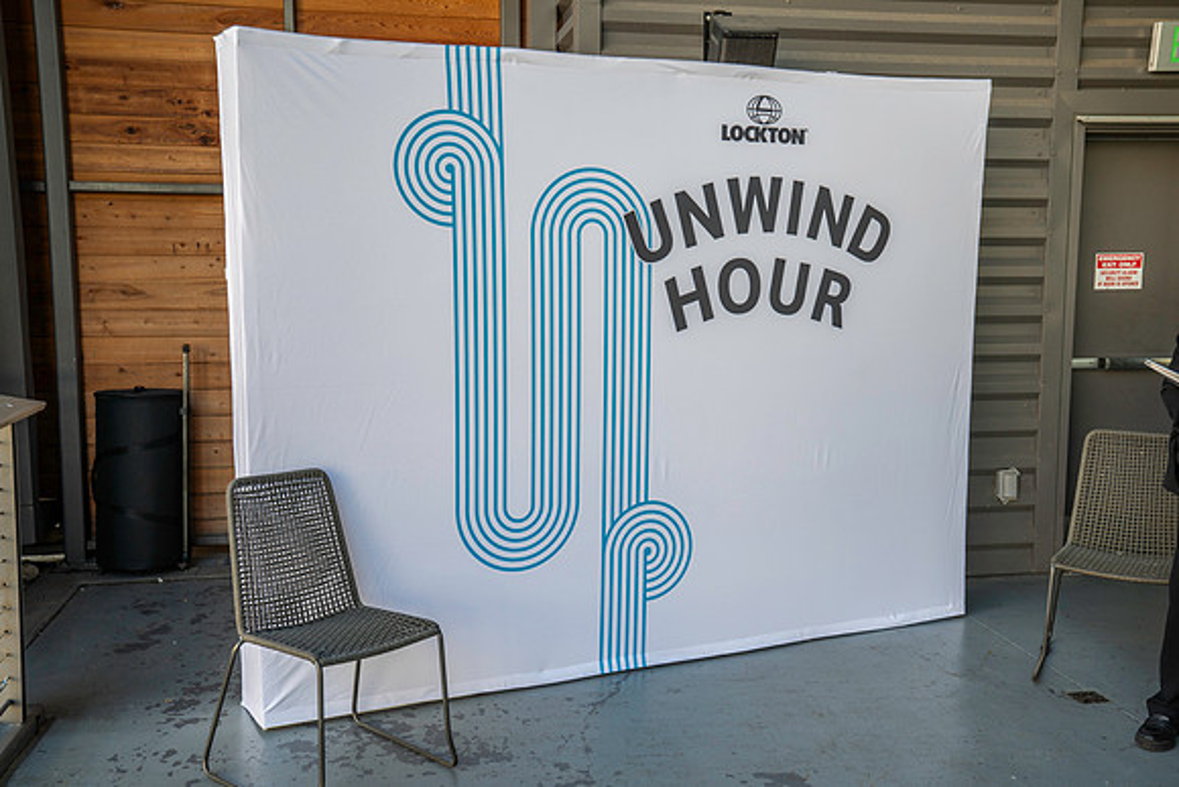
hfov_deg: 53.1
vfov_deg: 36.9
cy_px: 394
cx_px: 590
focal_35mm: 36
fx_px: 1179
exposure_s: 1/160
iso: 160
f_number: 5
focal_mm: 36
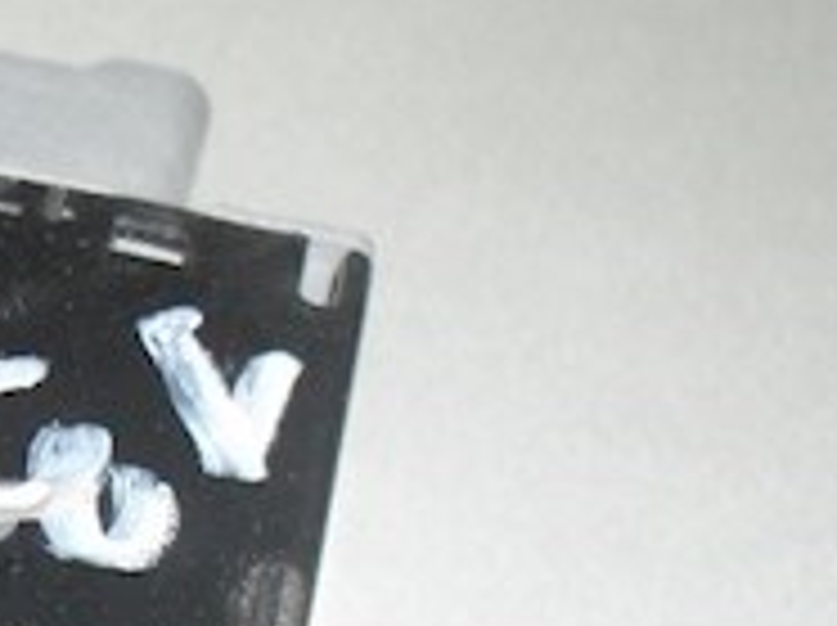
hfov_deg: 14.2
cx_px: -396
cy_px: 617
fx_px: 3163
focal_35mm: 131
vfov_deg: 11.2
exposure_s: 1/45
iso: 200
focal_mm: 6.3
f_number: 2.8
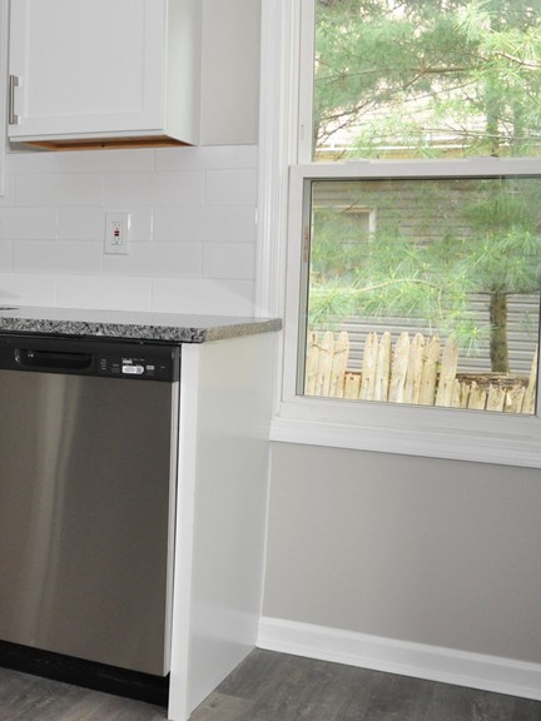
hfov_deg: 26.5
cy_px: 290
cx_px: -101
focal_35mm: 49
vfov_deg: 38.8
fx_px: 1021
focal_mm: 18
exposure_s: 1/60
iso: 800
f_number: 4
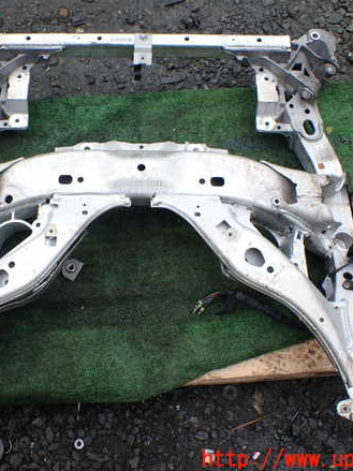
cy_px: 232
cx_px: 122
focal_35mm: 41
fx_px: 558
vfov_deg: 45.8
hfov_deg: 34.8
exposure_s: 1/400
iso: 100
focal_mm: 5.4
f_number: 3.2
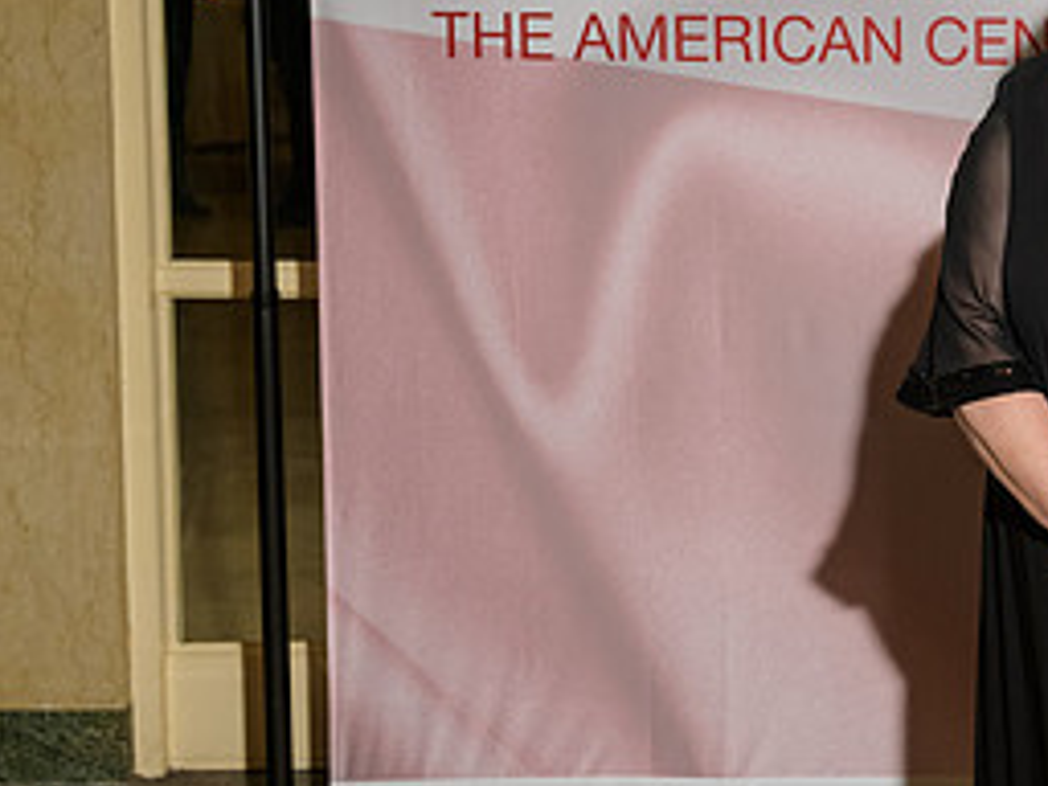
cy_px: 194
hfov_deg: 19.6
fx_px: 2906
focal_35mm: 96
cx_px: 1150
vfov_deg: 15.3
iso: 1600
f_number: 5
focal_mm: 44
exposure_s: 1/100
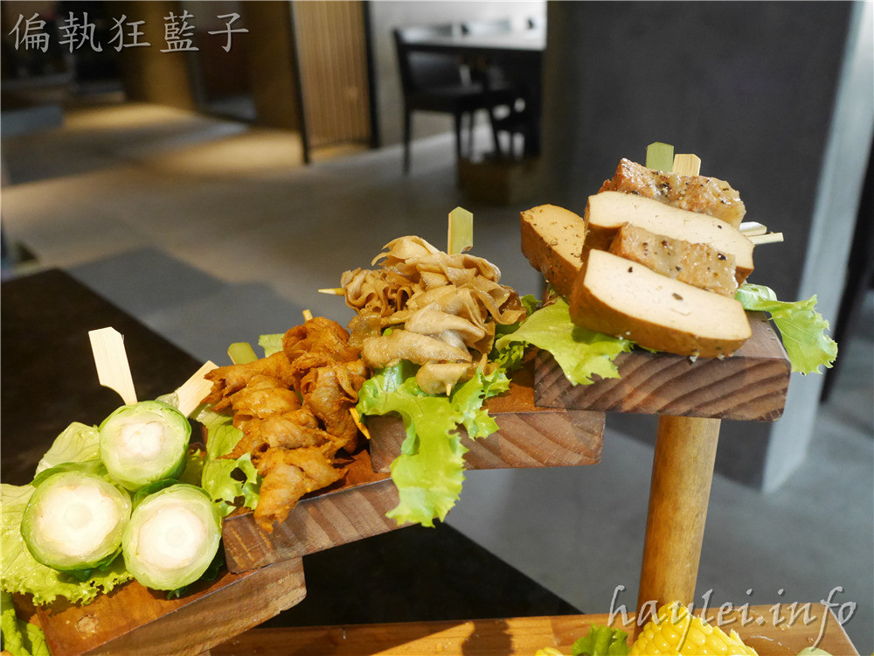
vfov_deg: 46.8
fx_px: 757
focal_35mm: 30
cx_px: 437
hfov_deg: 60.0
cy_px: 328
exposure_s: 1/60
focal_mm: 15
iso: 3200
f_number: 4
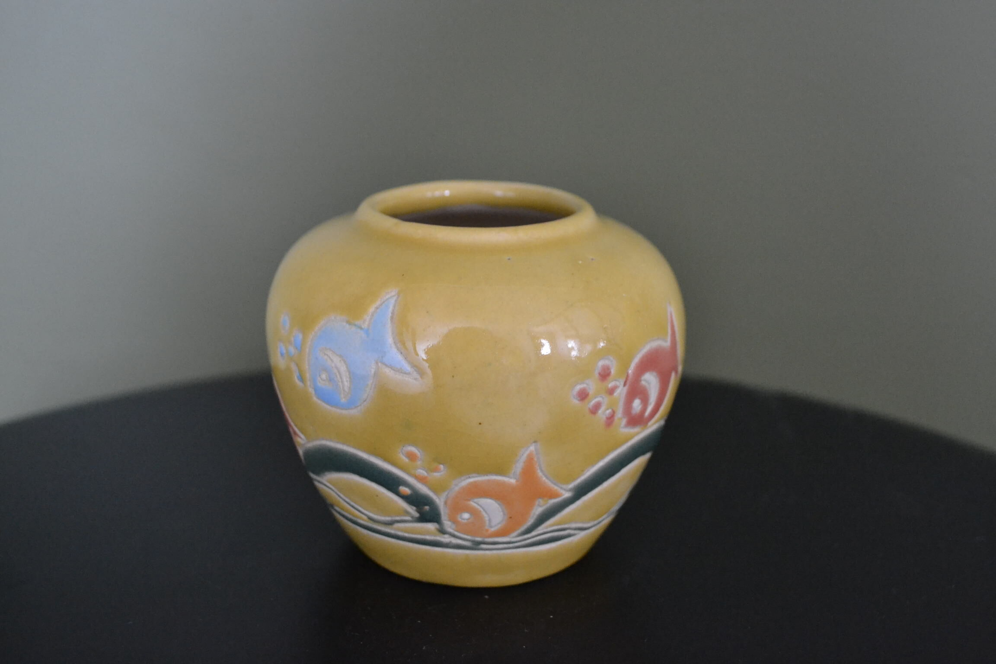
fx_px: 1328
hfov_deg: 41.1
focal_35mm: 48
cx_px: 498
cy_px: 332
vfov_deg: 28.1
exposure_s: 1/50
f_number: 4.8
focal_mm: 32
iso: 3200
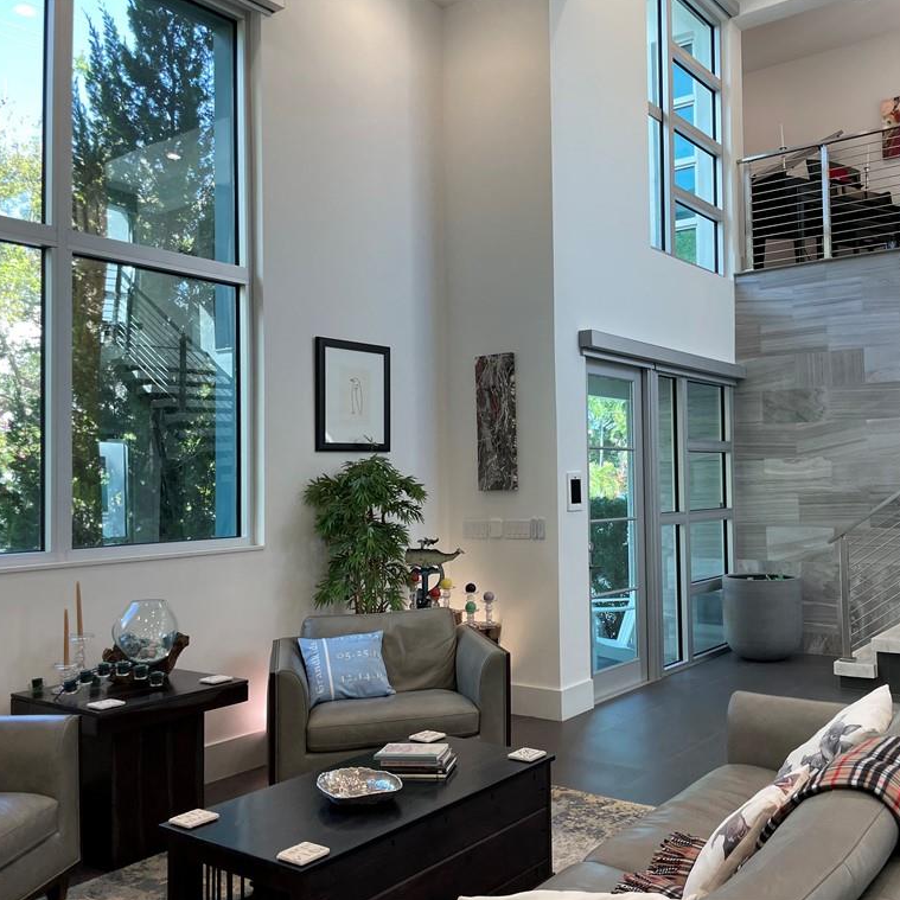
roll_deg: +1.1
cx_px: 576
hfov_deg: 51.8
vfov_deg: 52.5
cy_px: 448
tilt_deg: +2.7
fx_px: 912
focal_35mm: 31
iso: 80
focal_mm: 4.2
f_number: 1.6
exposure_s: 1/120
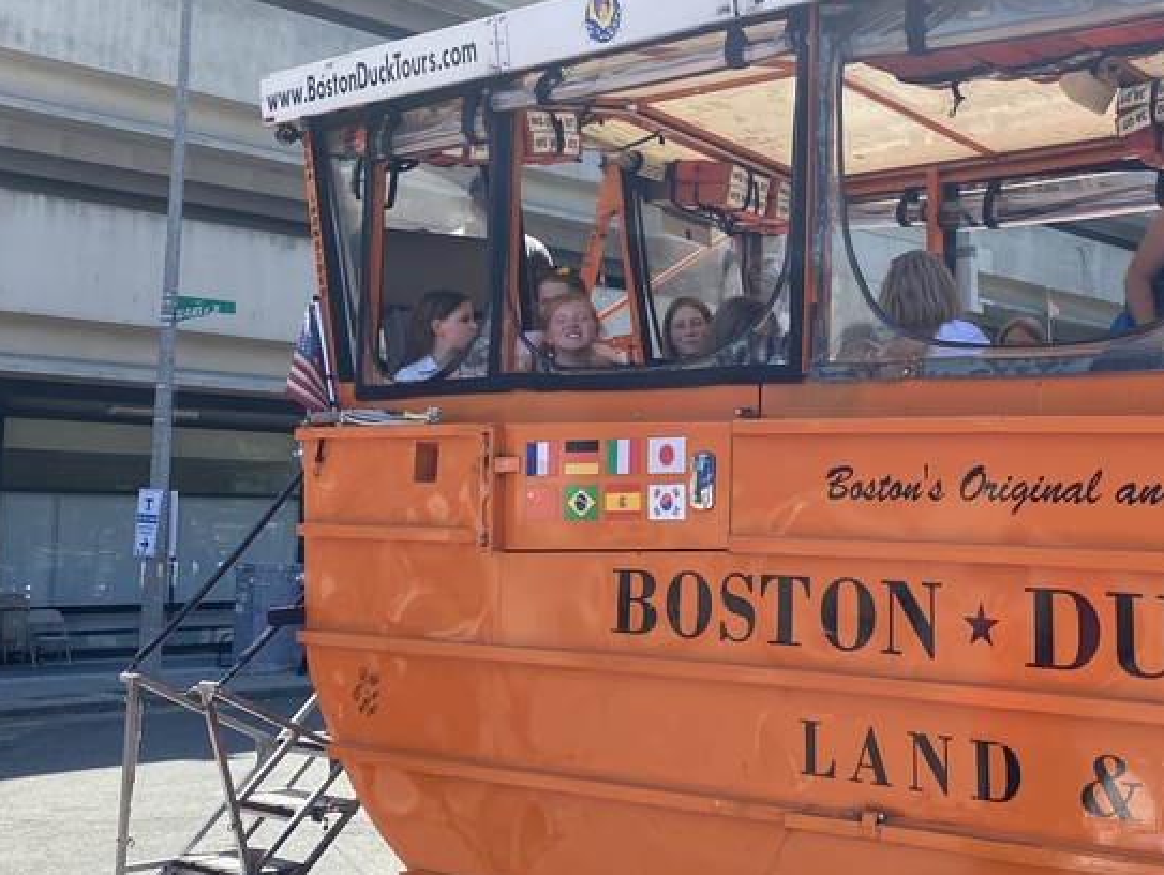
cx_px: 836
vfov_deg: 29.5
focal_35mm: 49
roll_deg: +1.1
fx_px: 1649
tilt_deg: +8.5
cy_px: 302
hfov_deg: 38.1
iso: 32
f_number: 1.8
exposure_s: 1/858
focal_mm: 4.25
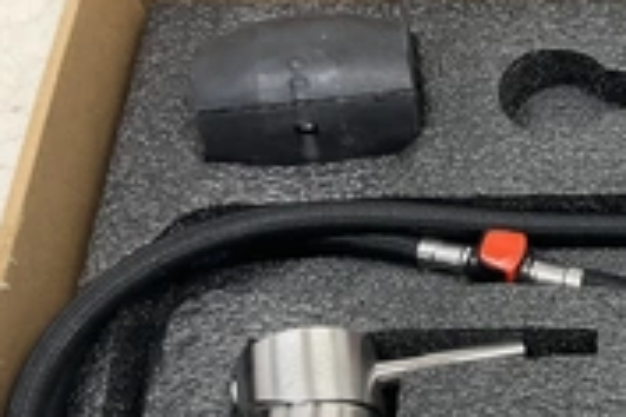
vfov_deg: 20.0
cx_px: 676
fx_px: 1182
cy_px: 262
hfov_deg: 27.3
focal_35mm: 68
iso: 50
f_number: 1.8
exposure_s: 1/60
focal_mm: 3
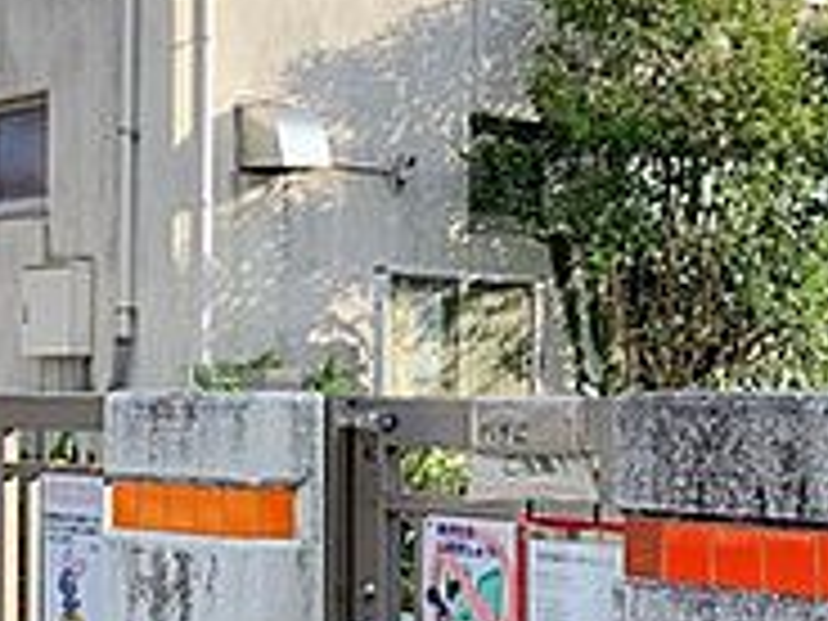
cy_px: 328
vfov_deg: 17.4
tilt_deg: +2.0
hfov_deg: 23.0
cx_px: 356
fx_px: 2033
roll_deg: -0.3
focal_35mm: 85
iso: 25
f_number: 1.8
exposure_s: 1/1190
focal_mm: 4.25
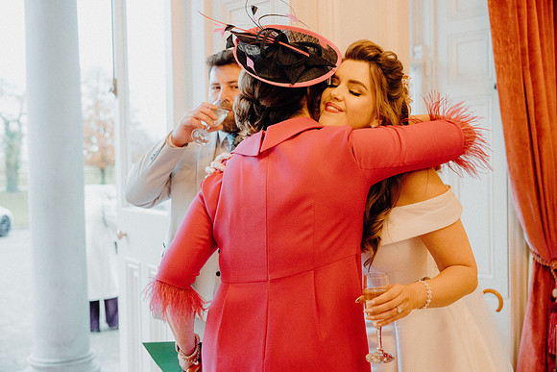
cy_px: 186
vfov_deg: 31.2
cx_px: 278
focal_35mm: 43
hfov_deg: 45.4
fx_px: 665
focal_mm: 43
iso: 4000
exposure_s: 1/200
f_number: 3.5
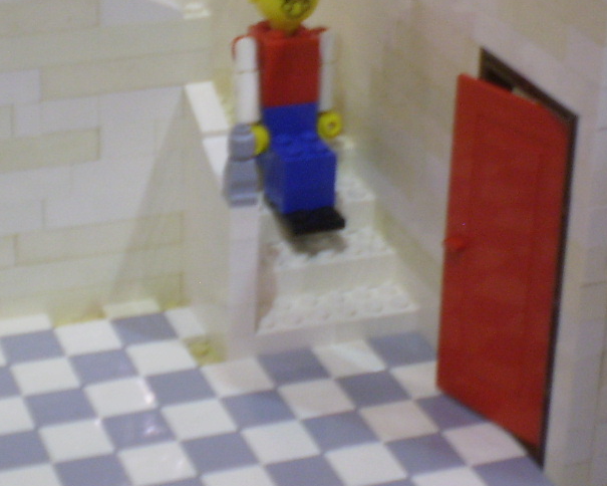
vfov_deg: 16.3
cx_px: 241
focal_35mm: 93
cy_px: 59
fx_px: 1671
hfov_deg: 20.6
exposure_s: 1/10
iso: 125
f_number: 3.1
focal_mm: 6.3
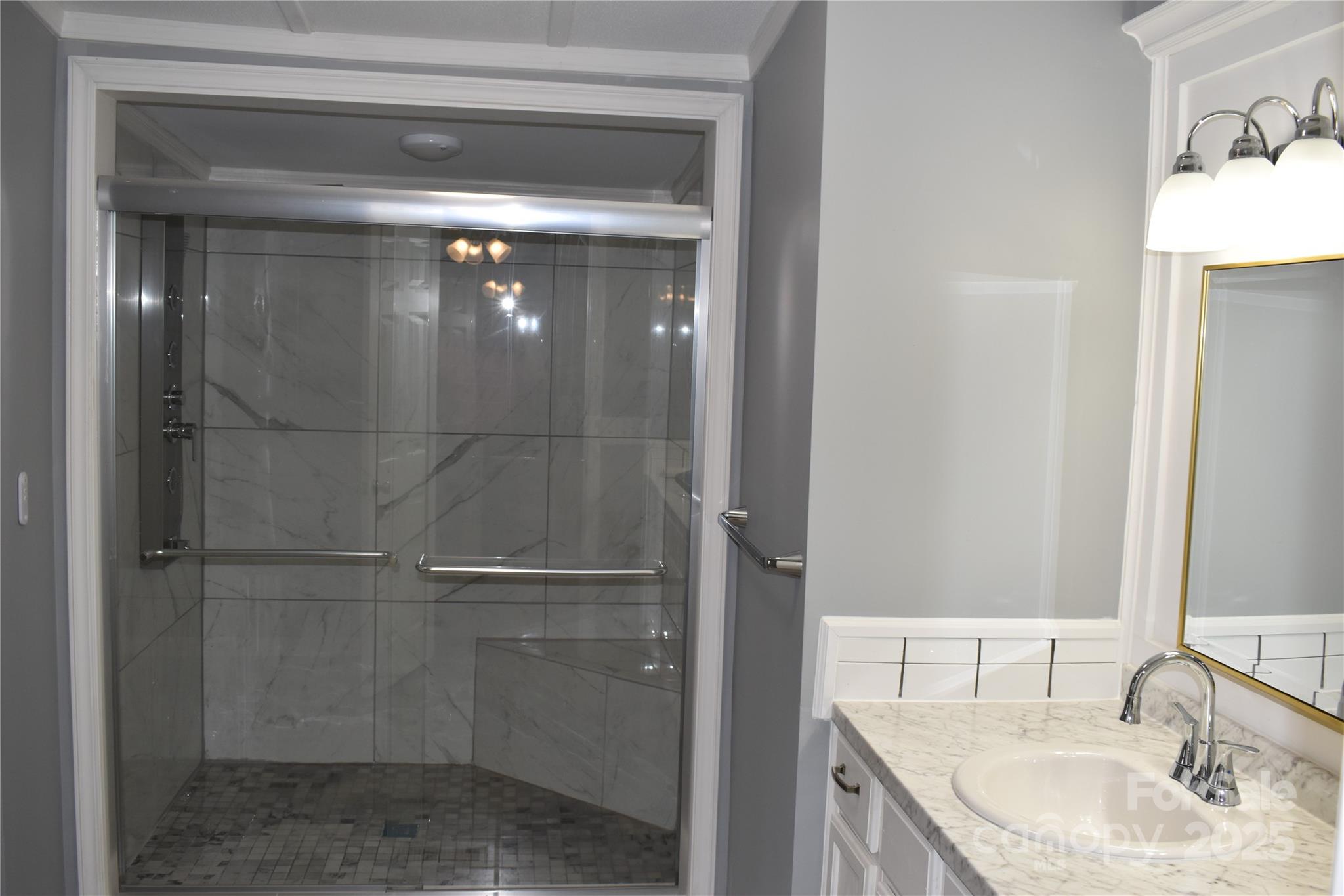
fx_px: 1232
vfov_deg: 40.0
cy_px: 448
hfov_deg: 57.2
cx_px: 672
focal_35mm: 33
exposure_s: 1/125
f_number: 5.6
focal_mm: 22
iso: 400
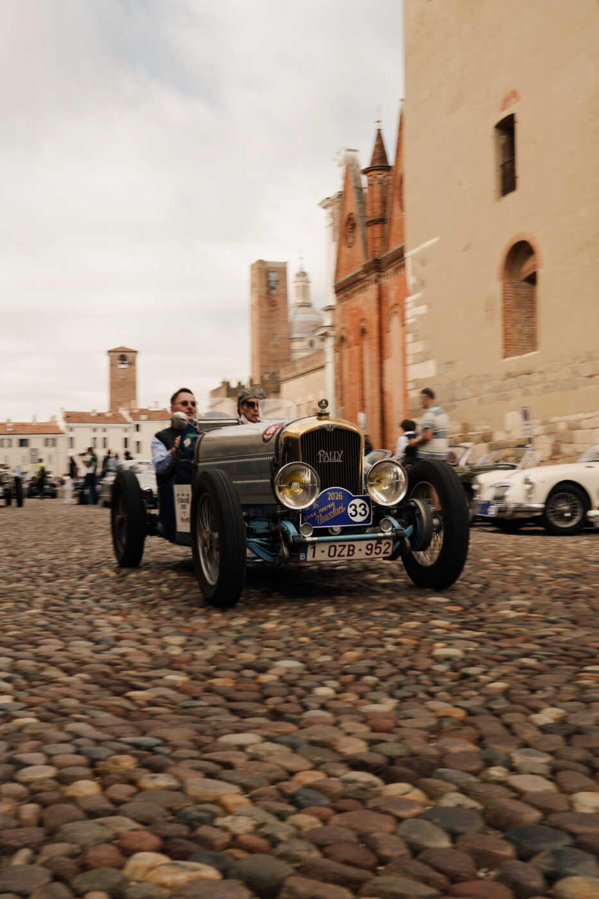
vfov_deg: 48.5
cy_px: 450
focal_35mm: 40
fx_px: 999
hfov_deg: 33.4
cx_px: 300
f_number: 10
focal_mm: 40
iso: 125
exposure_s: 1/40
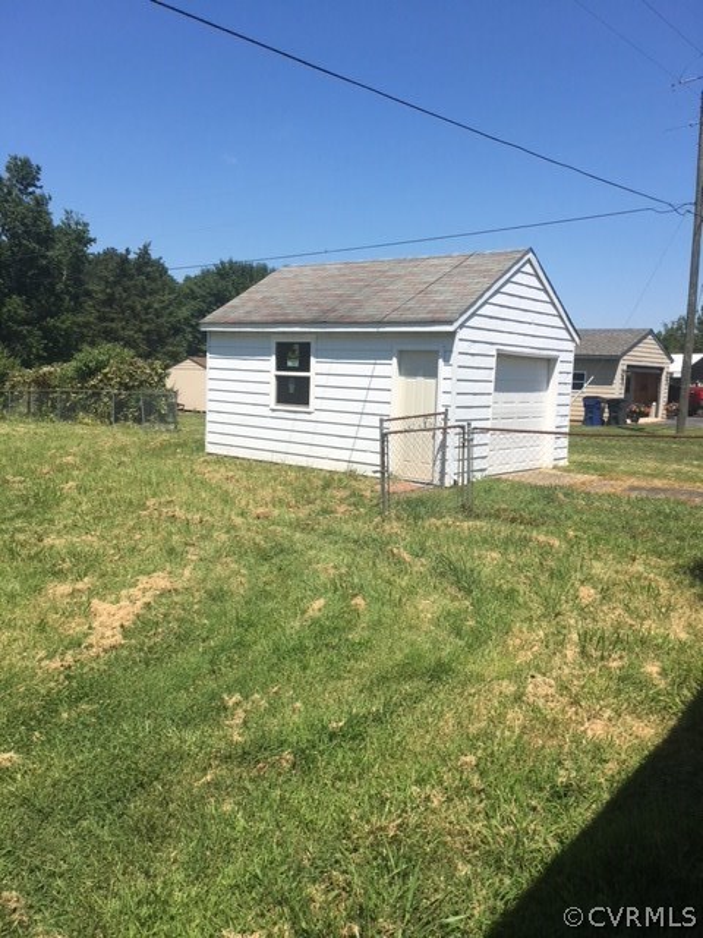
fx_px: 785
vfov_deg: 61.7
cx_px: 352
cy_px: 469
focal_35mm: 29
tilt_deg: -6.0
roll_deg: -1.8
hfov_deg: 48.2
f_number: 2.2
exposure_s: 1/2024
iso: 25
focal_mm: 4.15
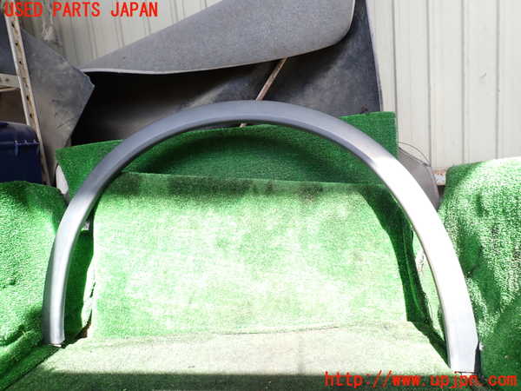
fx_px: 376
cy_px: 196
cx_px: 260
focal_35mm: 25
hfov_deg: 69.4
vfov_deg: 54.9
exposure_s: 1/100
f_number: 2.8
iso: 100
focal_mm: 4.5
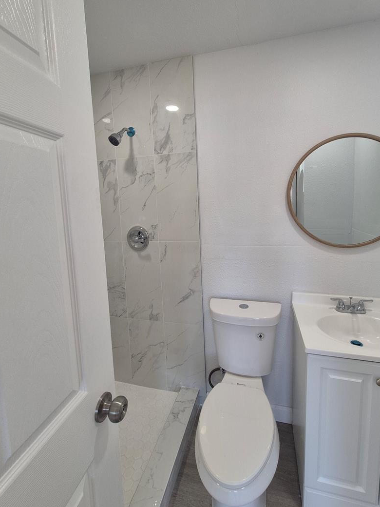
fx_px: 220
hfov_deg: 81.4
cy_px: 227
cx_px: 213
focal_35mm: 15
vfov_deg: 97.8
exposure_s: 1/60
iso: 50
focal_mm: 1.74
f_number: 2.2
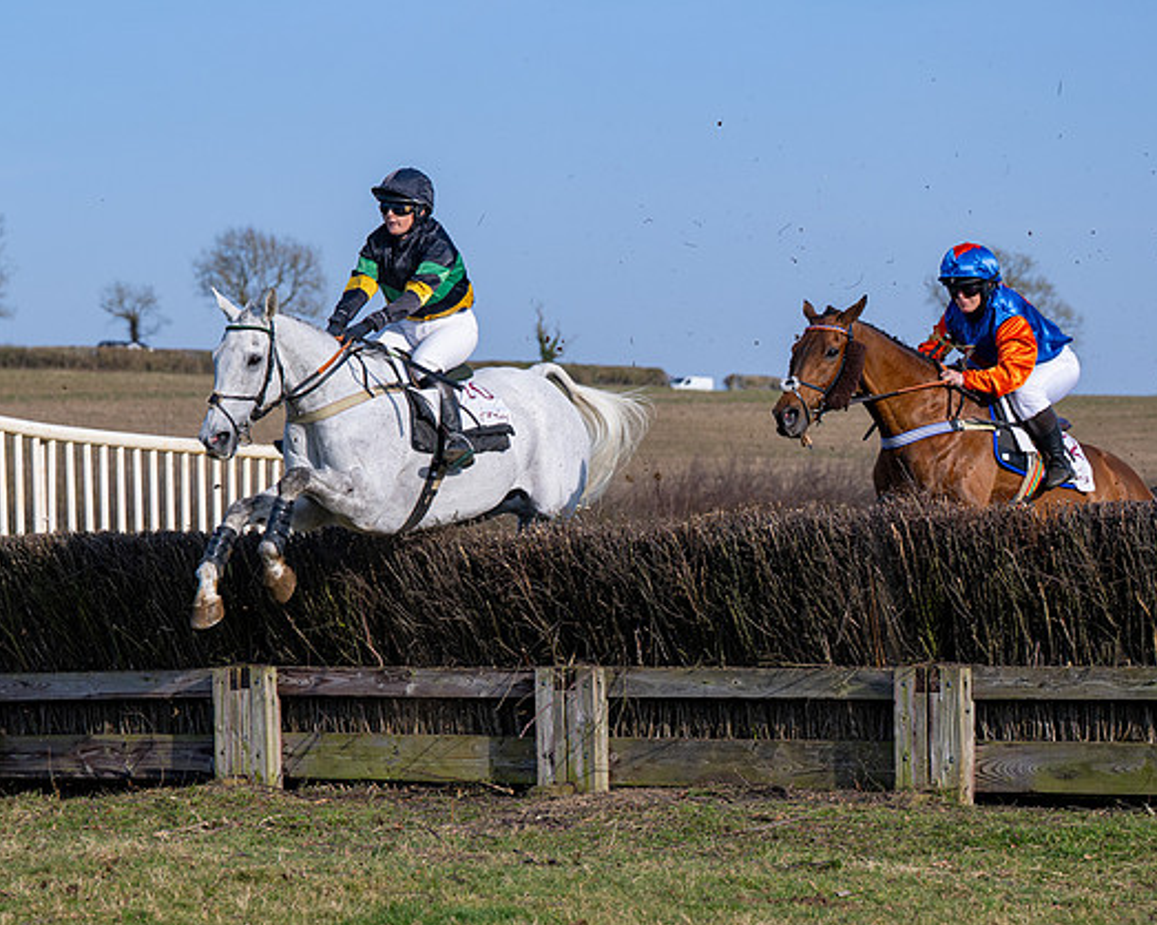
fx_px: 4518
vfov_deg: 11.7
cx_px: 447
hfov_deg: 14.6
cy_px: 560
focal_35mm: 132
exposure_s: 1/2500
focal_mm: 81
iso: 160
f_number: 4
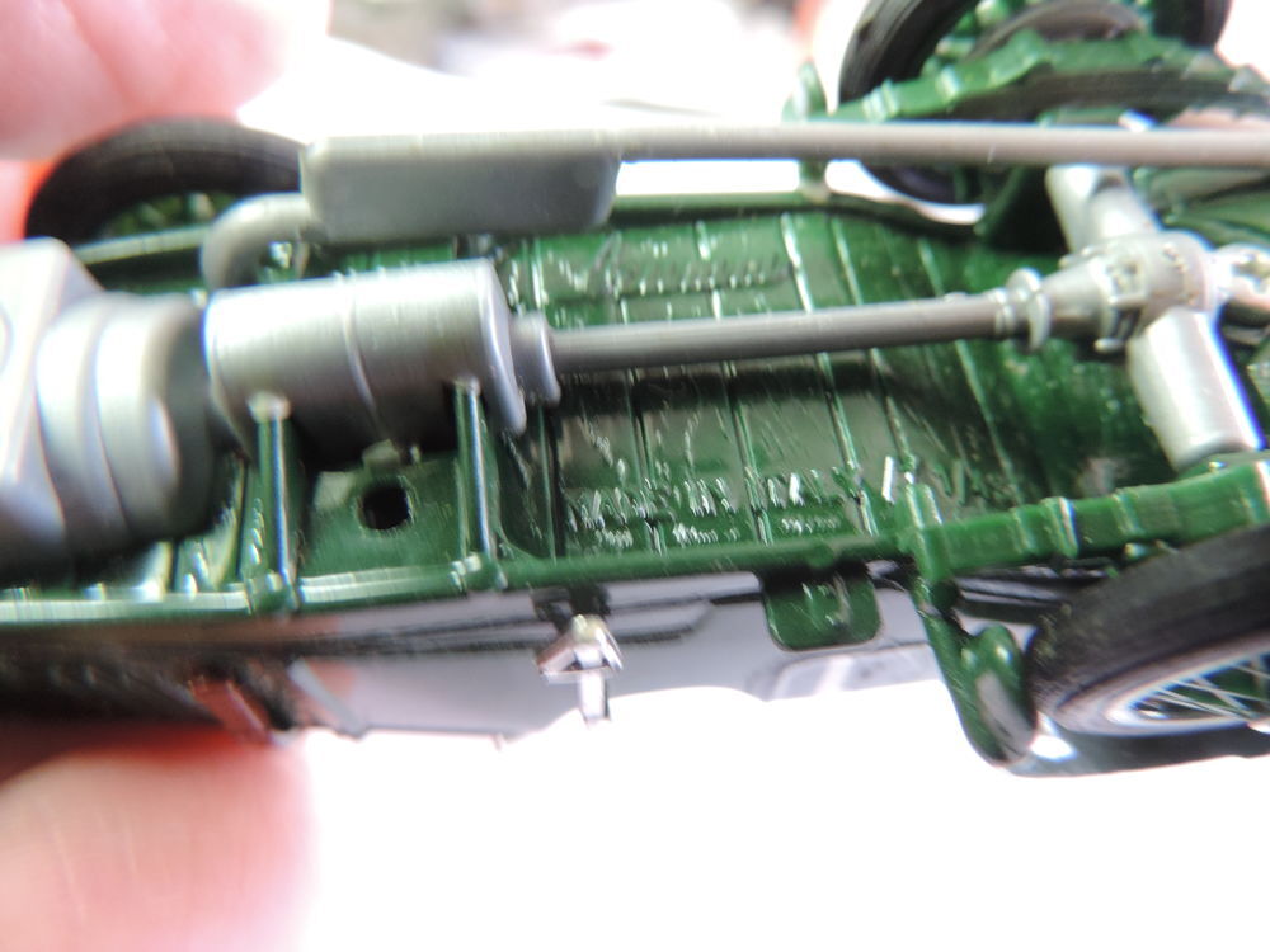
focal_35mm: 24
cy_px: 476
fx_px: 881
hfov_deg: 71.6
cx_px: 635
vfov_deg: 56.8
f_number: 3
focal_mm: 4.3
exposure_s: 1/25
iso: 400
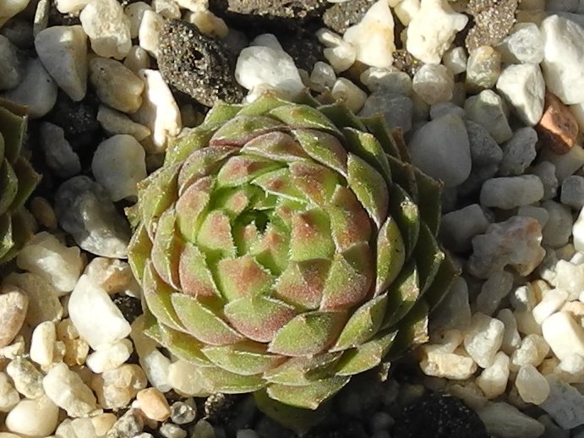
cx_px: 292
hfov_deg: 63.5
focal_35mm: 28
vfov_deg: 49.7
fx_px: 472
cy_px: 219
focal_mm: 6
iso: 100
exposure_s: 1/800
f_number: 3.5
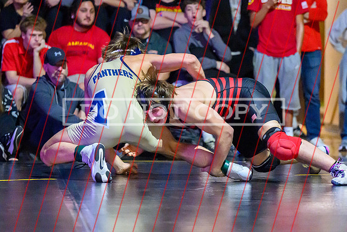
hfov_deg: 10.8
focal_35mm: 191
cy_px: 124
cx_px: 187
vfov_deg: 7.2
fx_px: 1843
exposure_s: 1/500
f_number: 2.8
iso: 12800
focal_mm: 125
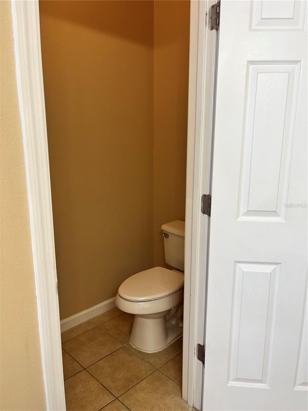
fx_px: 308
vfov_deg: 67.3
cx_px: 154
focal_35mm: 26
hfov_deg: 53.1
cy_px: 206
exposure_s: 1/120
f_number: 1.6
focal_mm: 5.1
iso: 125
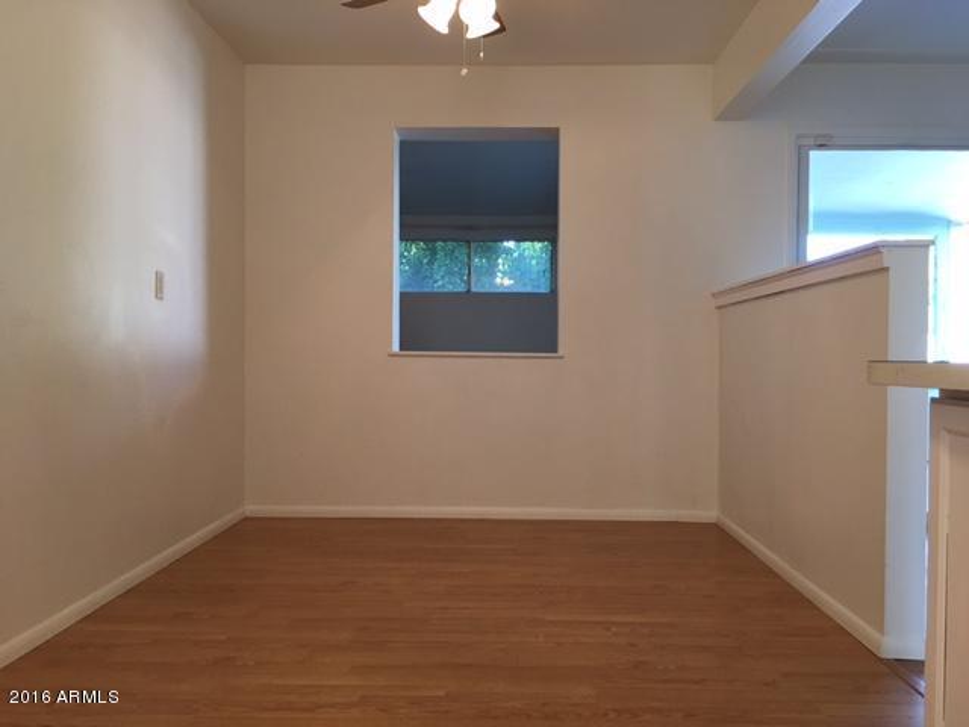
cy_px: 364
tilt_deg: +0.1
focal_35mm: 29
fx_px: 812
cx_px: 484
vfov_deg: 48.2
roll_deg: -0.9
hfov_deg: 61.7
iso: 40
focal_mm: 4.15
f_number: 2.2
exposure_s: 1/30
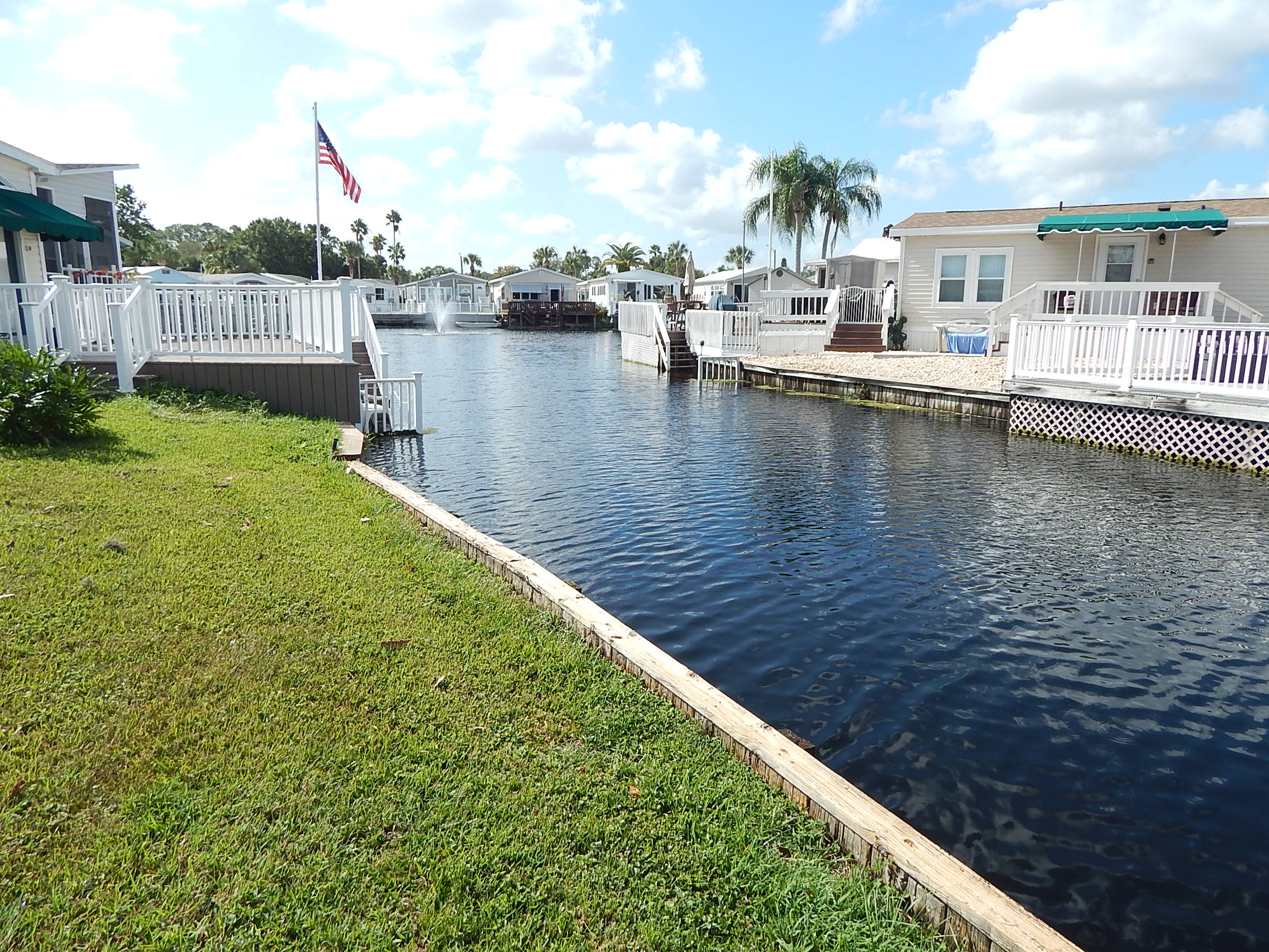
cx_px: 634
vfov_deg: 58.9
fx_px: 843
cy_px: 476
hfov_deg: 73.9
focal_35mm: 23
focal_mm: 4
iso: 125
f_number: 6
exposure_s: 1/400
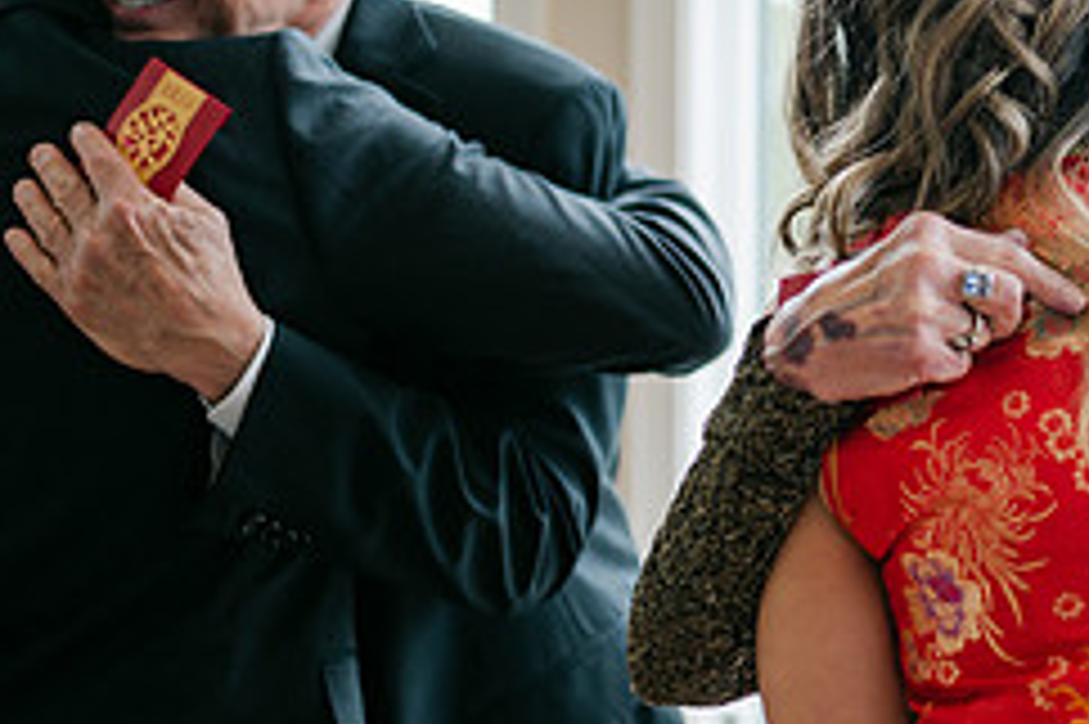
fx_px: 2721
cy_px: 45
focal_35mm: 90
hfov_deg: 21.1
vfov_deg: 15.0
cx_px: 1298
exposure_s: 1/1600
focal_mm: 35
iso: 100
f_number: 1.4
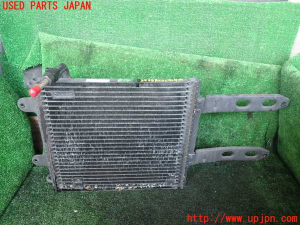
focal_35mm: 30
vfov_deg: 46.8
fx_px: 260
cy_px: 112
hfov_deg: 60.0
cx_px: 150
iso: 200
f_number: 2.3
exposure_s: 1/60
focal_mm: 5.4
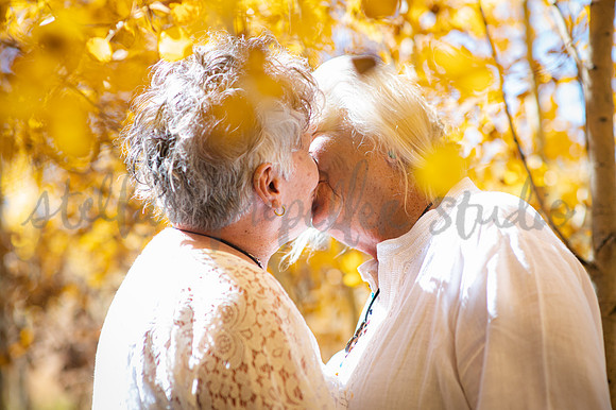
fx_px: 1454
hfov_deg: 23.9
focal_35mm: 85
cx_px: 308
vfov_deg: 16.1
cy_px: 205
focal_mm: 85
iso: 100
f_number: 2.2
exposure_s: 1/320
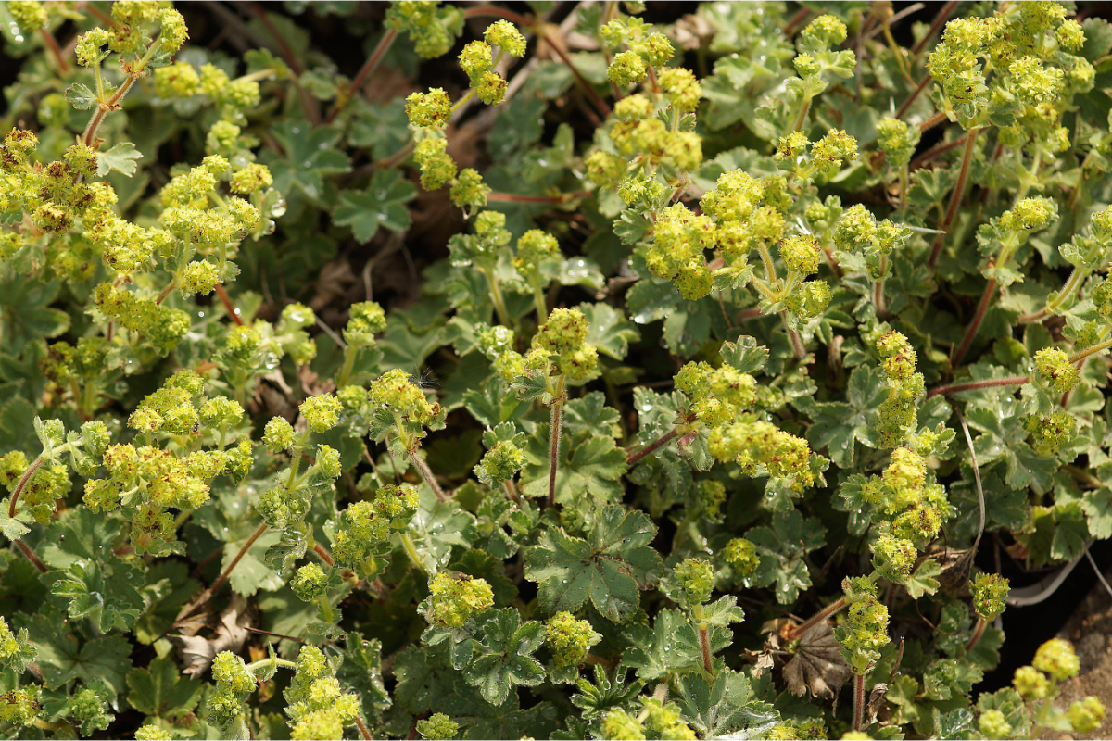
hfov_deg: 13.7
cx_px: 556
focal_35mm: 150
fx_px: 4633
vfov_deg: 9.1
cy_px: 370
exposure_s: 1/400
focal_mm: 100
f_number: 4
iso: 100
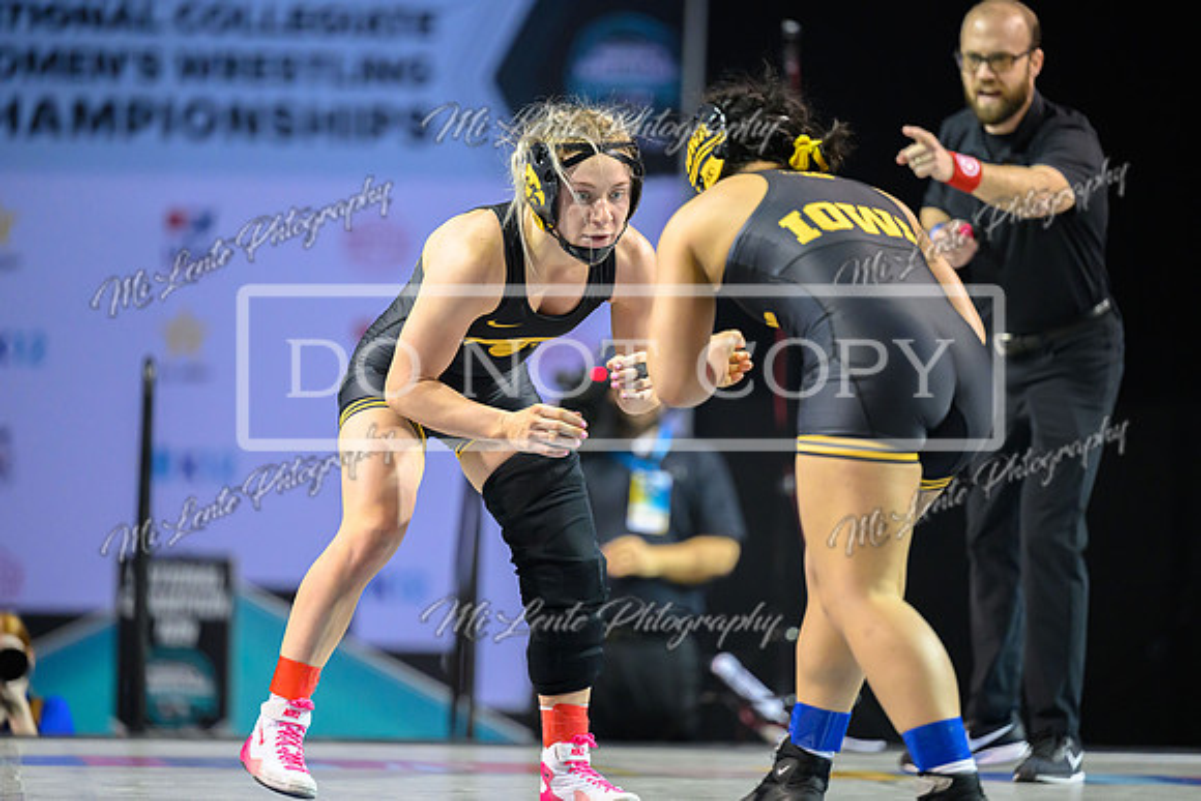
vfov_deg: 7.7
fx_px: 5970
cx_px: 587
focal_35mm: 179
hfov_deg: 11.5
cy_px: 392
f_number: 2.8
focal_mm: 175
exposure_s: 1/800
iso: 5000
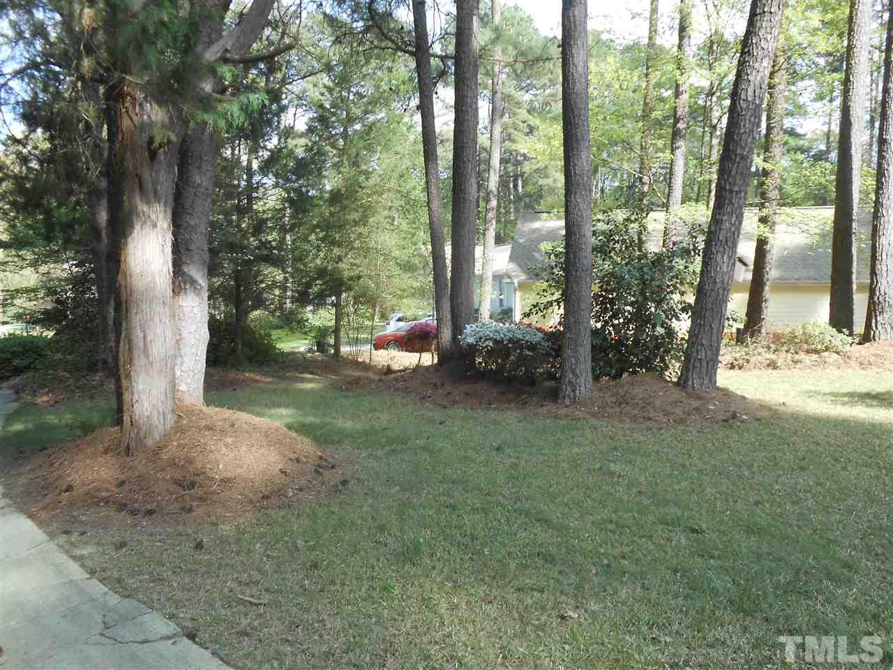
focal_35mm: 26
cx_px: 446
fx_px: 671
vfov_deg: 53.1
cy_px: 335
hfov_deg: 67.3
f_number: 3.5
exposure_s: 1/125
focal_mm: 4.6
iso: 80
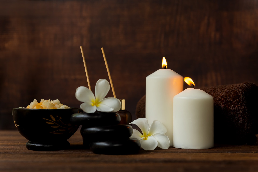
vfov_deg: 19.5
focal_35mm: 70
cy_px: 86
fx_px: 502
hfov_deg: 28.8
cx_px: 129
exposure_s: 1/125
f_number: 5.6
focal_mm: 70
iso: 200
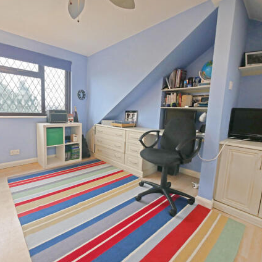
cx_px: 99
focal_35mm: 17
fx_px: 146
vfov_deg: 84.0
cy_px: 131
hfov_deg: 82.4
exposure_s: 1/60
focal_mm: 7
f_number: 4
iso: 640
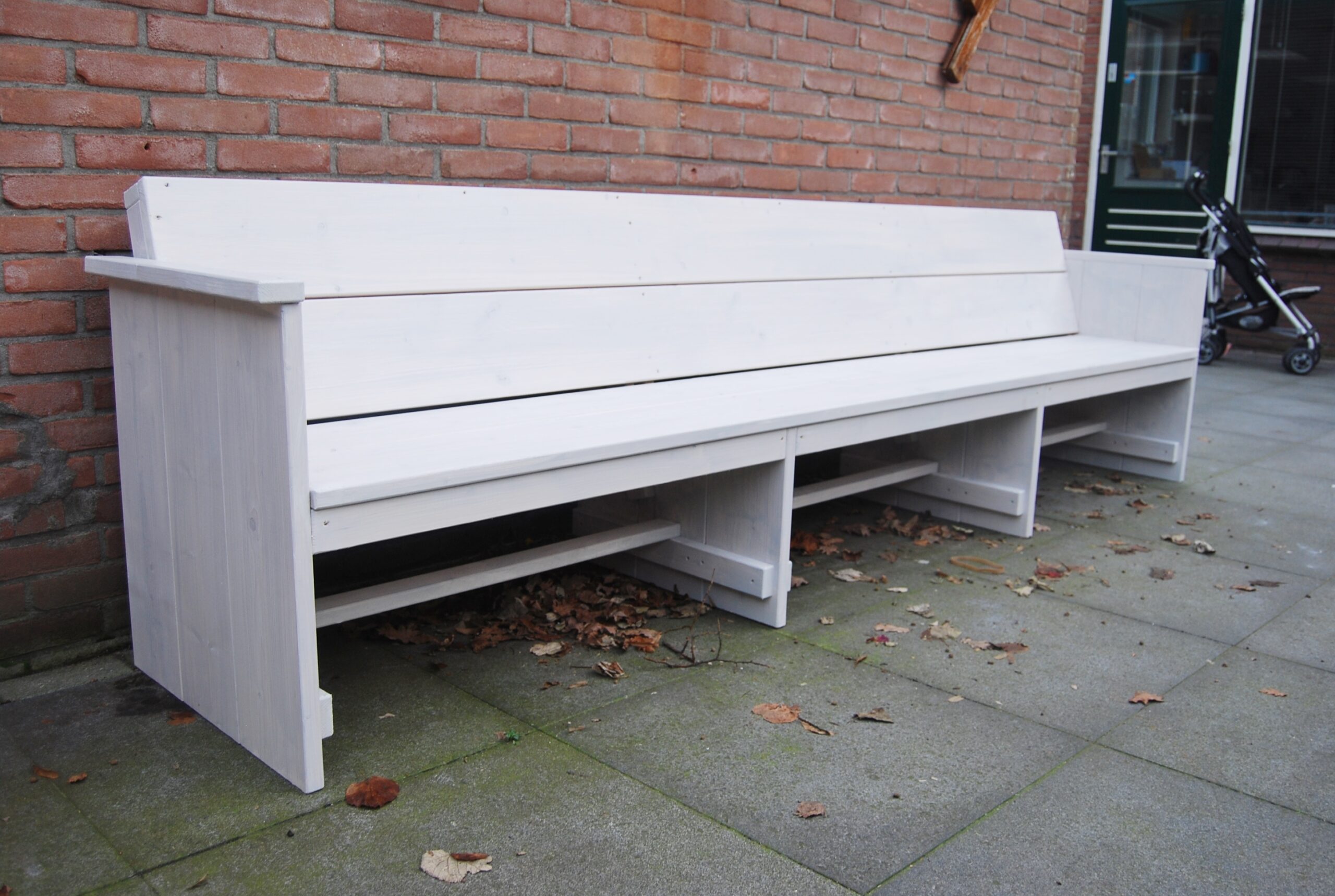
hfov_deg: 61.8
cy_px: 448
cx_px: 668
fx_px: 1115
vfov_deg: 43.8
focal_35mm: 30
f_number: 3.8
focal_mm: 20
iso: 200
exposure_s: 1/50
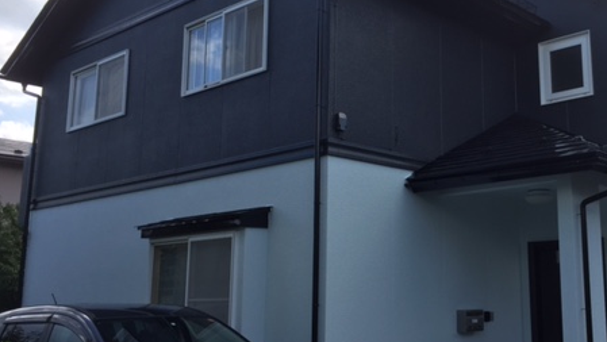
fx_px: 725
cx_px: 427
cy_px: 146
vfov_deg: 26.5
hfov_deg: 44.5
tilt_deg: +11.1
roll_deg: -0.4
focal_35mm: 45
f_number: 2.2
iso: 32
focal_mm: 4.15
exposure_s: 1/1199
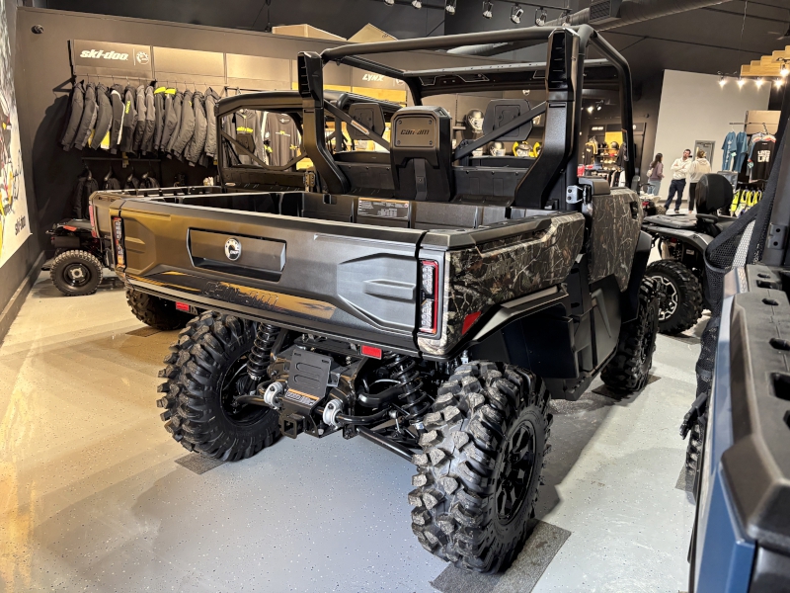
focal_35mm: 26
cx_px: 395
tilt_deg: -12.7
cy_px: 296
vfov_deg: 53.1
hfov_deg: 67.3
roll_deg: -1.4
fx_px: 593
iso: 320
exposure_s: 1/60
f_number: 1.6
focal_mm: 5.96
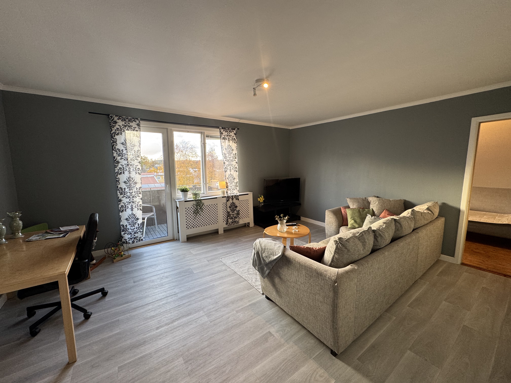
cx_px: 256
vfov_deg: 85.7
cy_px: 192
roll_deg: +0.7
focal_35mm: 14
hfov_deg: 102.1
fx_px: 207
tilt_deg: -6.8
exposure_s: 1/99
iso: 160
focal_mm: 2.22
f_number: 2.2
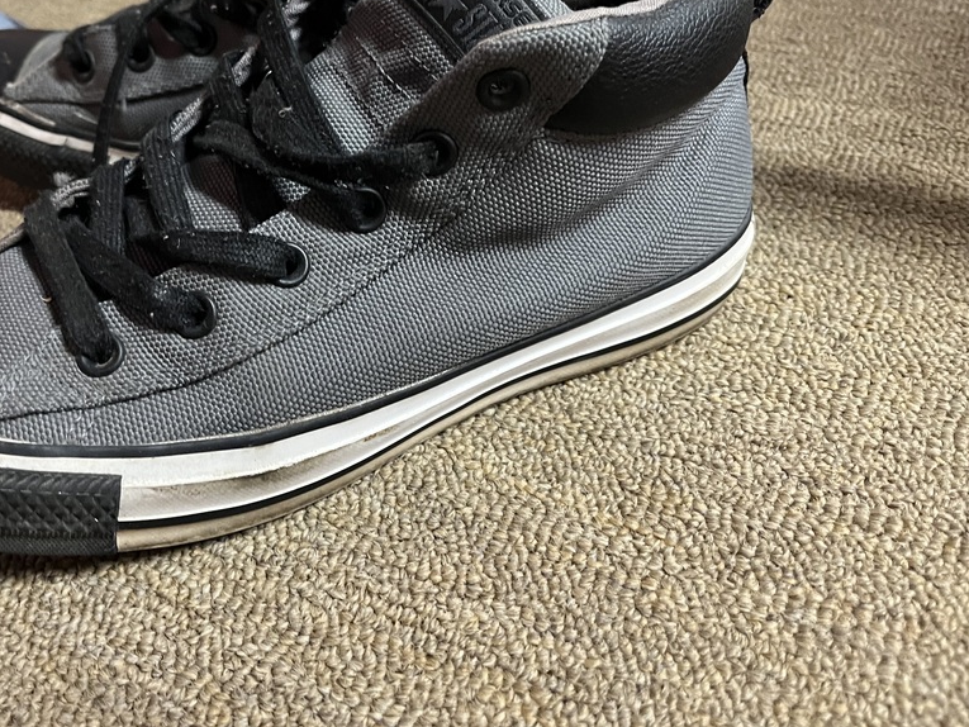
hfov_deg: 53.2
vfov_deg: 41.4
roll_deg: +6.5
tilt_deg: -35.2
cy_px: 256
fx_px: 952
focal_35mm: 34
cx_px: 347
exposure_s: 1/40
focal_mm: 5.1
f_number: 1.6
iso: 500
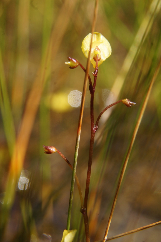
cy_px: 121
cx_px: 80
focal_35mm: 105
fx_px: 704
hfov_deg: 13.0
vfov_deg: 19.5
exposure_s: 1/60
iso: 400
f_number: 11
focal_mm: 70
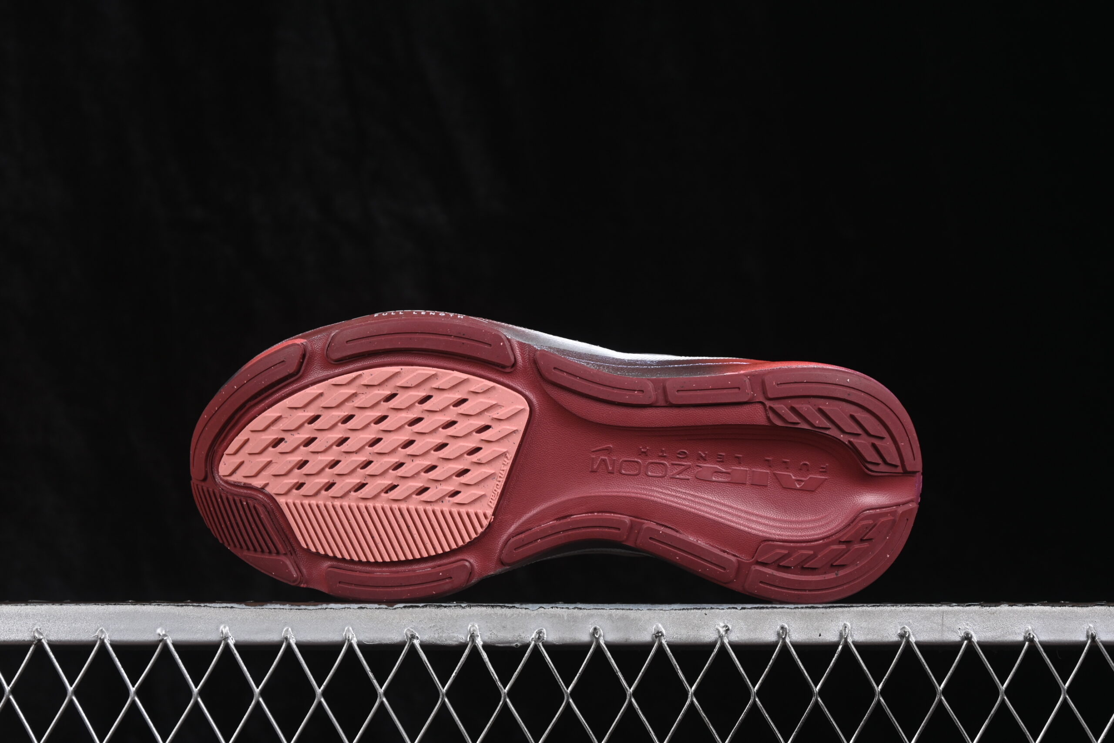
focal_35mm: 75
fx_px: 2321
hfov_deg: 27.0
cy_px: 372
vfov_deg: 18.2
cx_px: 557
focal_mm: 50
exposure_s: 1/60
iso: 160
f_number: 7.1
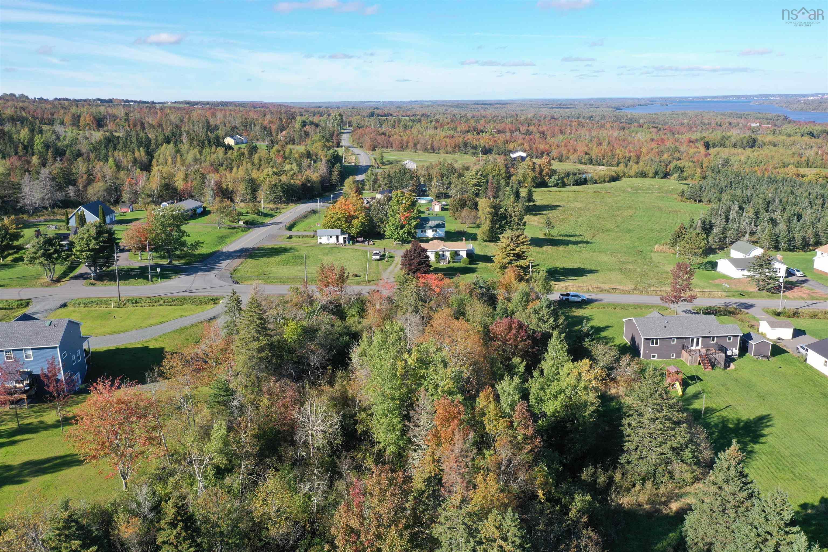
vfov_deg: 46.4
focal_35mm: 28
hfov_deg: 65.5
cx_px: 414
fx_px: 644
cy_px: 276
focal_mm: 10.26
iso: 100
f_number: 5
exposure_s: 1/320
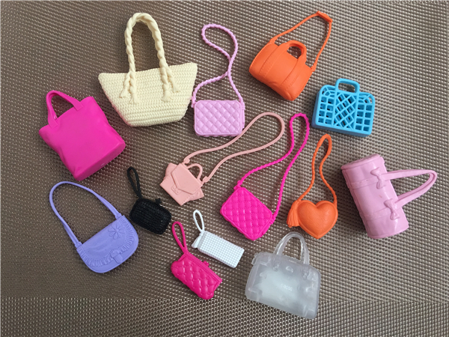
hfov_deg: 61.7
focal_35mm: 29
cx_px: 224
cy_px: 168
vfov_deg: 48.2
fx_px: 376
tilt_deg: -86.8
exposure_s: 1/17
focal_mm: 4.15
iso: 40
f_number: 2.2
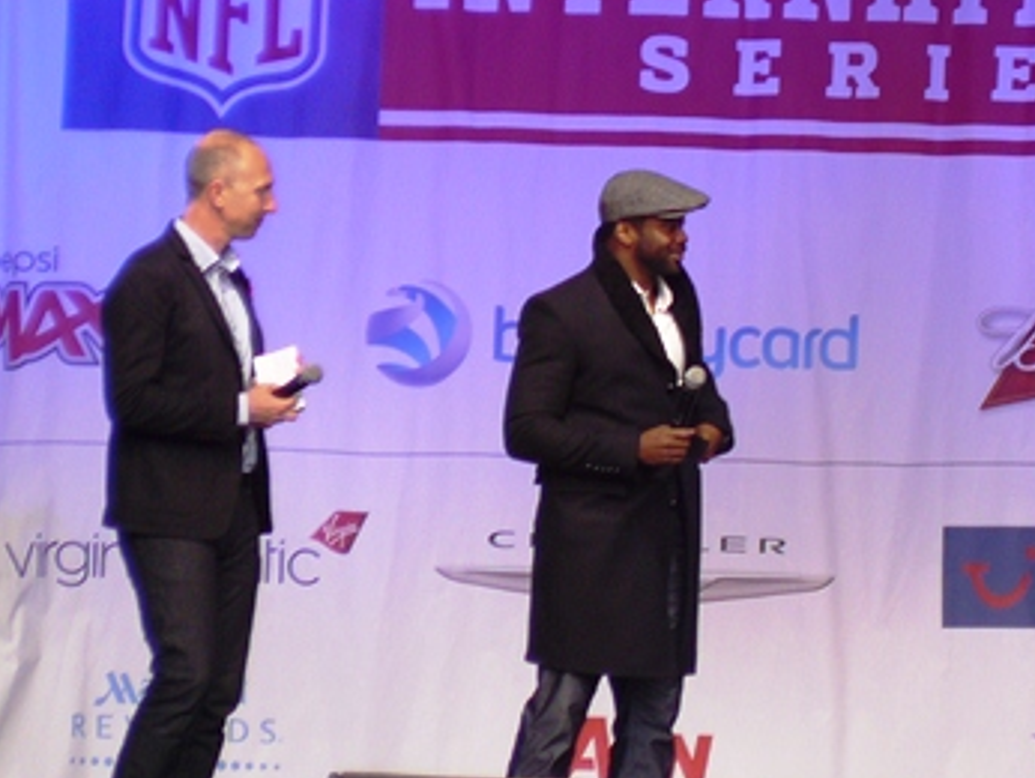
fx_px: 18700
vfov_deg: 2.4
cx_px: 912
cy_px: 296
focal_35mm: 625
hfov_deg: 3.2
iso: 100
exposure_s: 1/50
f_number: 3.3
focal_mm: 56.3
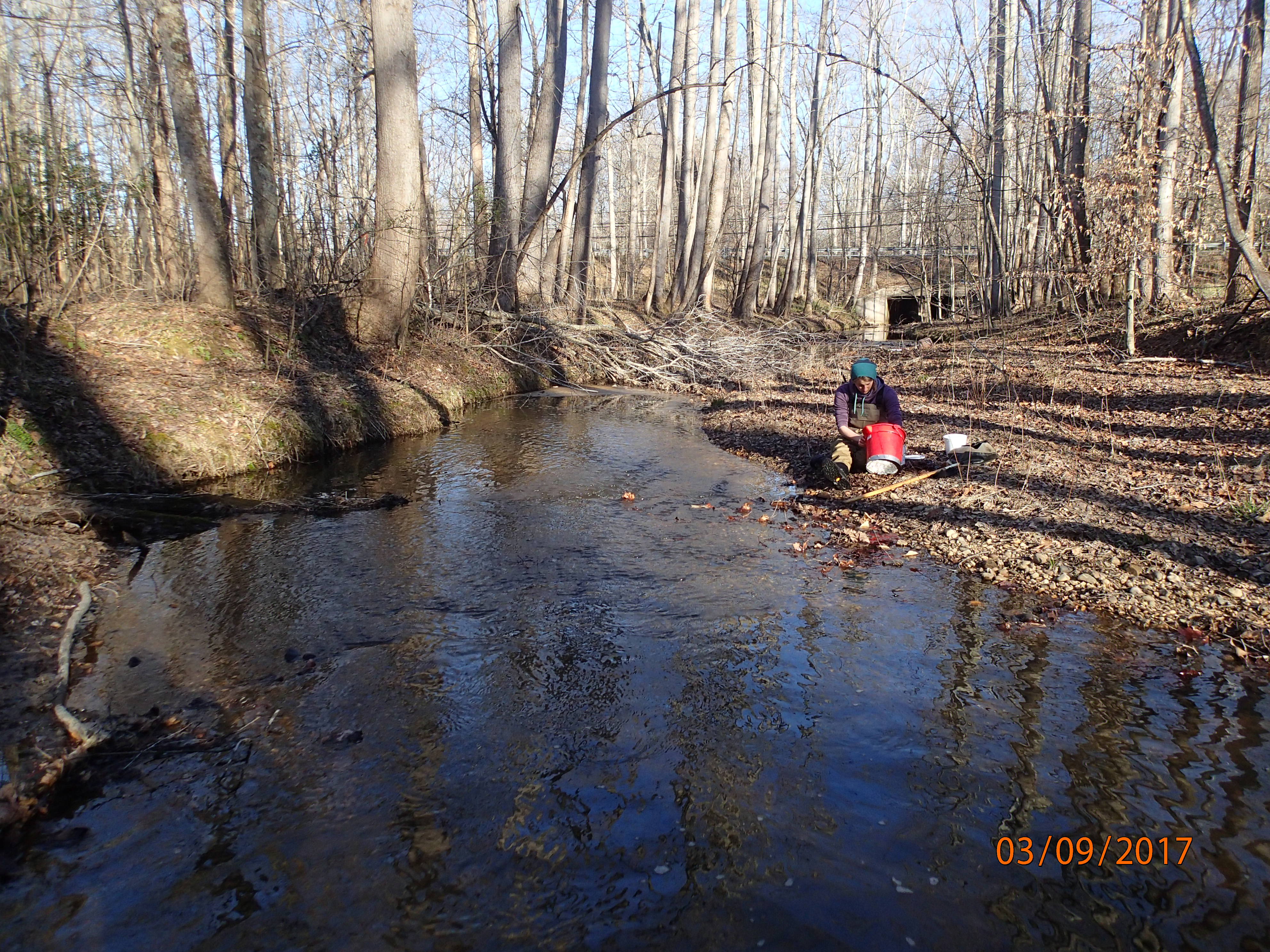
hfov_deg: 69.4
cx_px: 635
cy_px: 476
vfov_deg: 54.9
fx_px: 917
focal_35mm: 25
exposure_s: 1/640
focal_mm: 4.5
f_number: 2.8
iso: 200
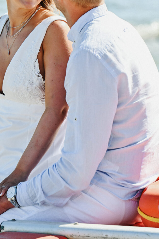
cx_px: 54
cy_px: 107
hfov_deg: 5.2
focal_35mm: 263
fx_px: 1743
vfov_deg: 7.8
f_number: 5.6
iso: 200
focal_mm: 170
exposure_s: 1/640
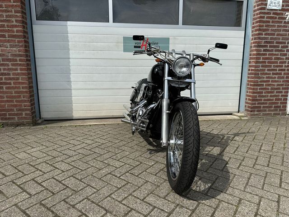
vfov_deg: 56.8
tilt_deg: -11.4
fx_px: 200
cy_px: 108
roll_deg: +0.3
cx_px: 144
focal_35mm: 24
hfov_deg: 71.6
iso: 80
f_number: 1.78
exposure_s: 1/6623
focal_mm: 6.86
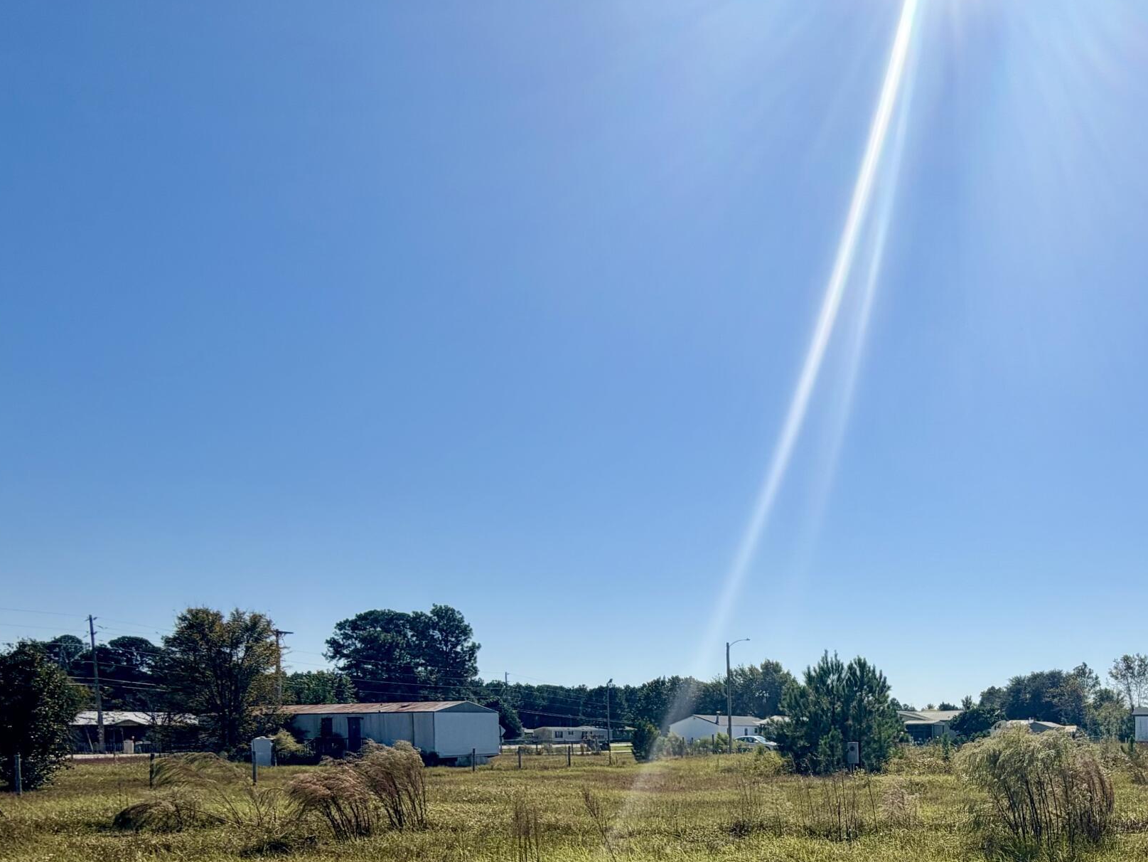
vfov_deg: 48.2
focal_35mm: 26
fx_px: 862
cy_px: 758
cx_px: 897
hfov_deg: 62.3
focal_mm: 2.22
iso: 20
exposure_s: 1/1572
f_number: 2.2
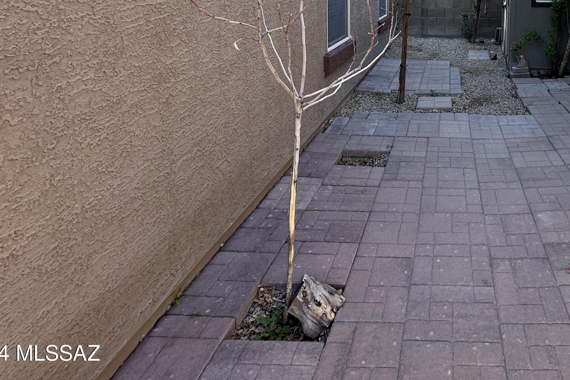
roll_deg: -0.2
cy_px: 6
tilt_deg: -3.9
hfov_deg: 63.6
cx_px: 453
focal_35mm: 26
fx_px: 412
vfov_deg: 43.1
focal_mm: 2.22
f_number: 2.2
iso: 40
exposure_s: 1/171
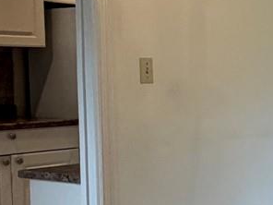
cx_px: 512
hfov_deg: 16.4
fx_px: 765
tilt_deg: -3.9
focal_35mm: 97
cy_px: 119
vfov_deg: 15.2
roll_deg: +0.0
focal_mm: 2.22
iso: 200
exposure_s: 1/120
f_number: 2.2
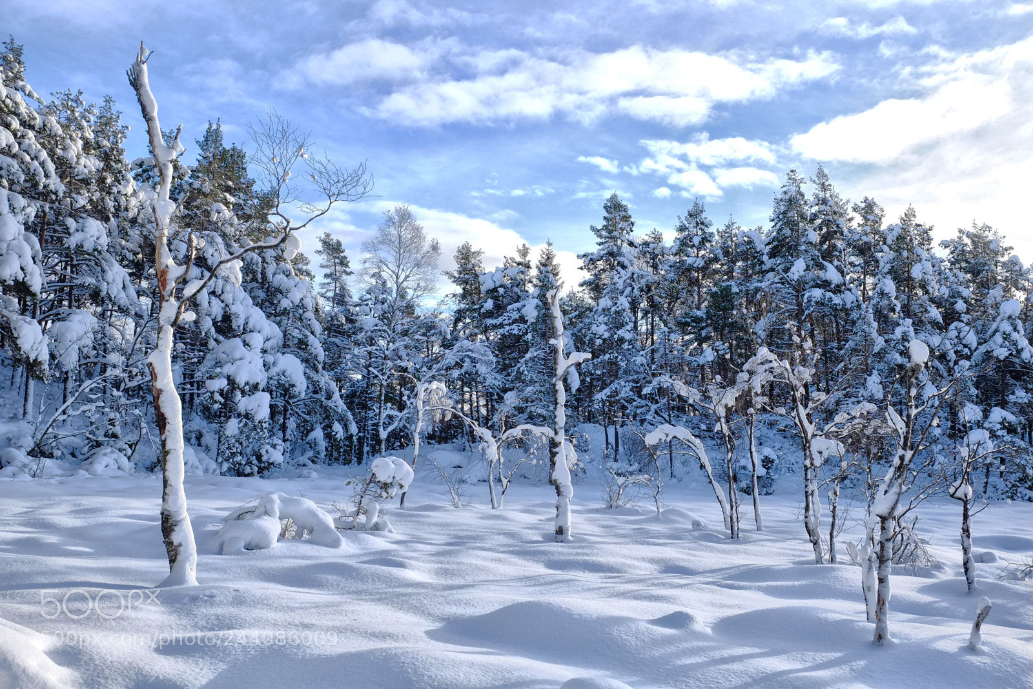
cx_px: 516
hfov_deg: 57.2
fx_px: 947
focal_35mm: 33
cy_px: 344
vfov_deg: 40.0
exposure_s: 1/350
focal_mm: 22.3
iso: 400
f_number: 8
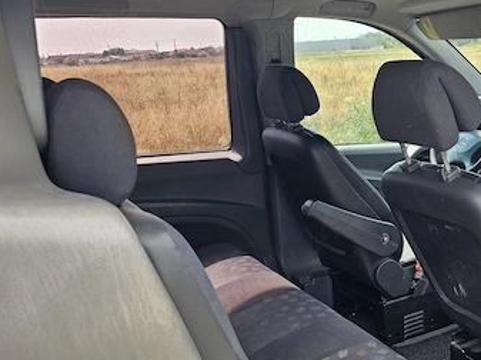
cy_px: 269
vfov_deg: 34.4
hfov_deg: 43.3
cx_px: 397
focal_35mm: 41
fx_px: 569
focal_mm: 6.3
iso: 12
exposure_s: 1/180
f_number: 1.7
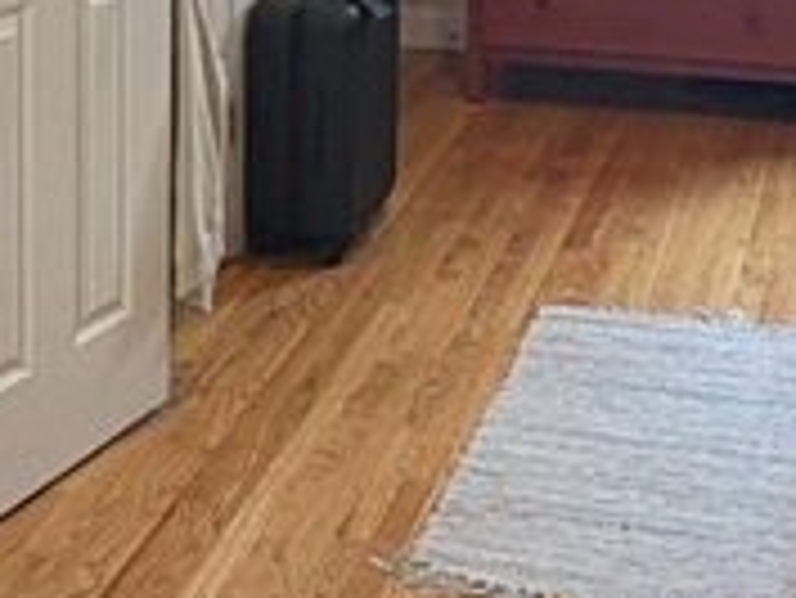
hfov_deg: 24.0
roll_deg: -1.8
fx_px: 1864
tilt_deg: -6.8
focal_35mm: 81
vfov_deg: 16.7
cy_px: -270
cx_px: 522
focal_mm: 2.22
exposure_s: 1/60
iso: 320
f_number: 2.2
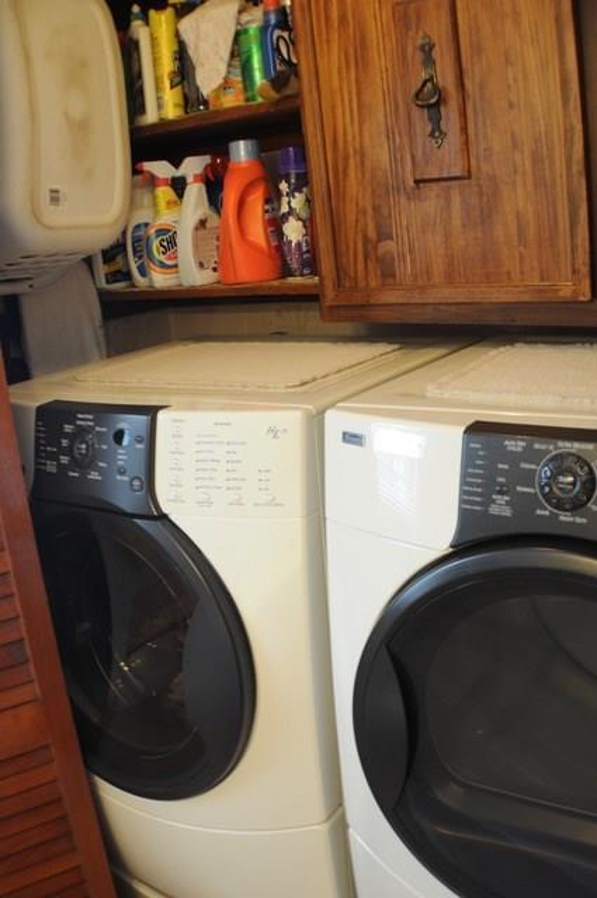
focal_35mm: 42
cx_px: 298
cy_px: 449
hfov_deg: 31.8
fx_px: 1048
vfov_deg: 46.5
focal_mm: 28
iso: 640
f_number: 4
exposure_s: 1/30
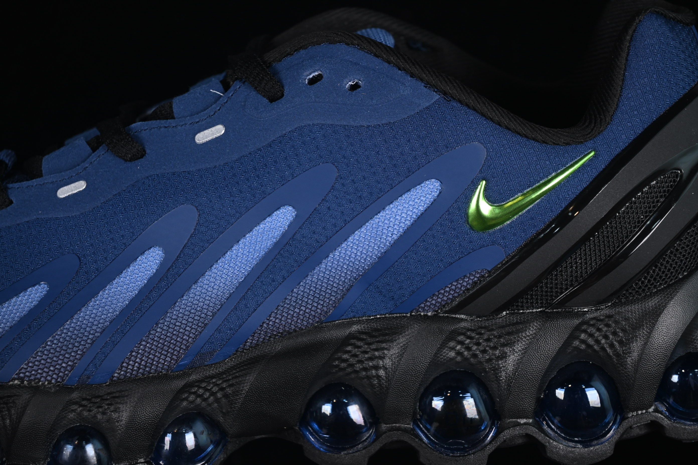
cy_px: 232
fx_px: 1454
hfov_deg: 27.0
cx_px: 349
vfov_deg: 18.2
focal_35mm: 75
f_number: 6.3
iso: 160
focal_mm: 50
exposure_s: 1/50
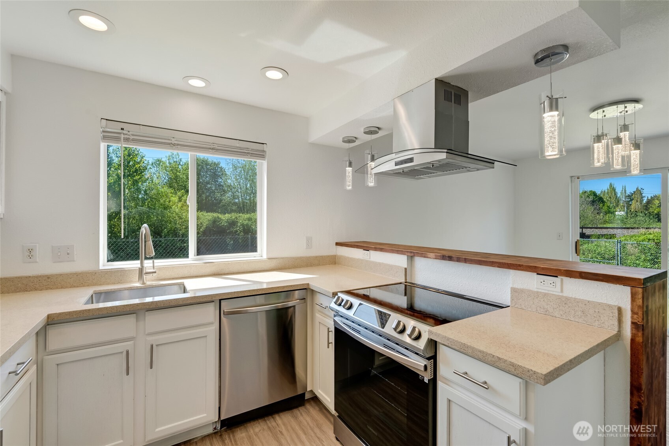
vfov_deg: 73.7
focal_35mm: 16
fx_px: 297
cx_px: 334
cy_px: 223
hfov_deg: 96.7
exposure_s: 1/2000
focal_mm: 16
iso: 400
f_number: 9
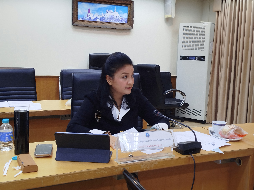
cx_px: 127
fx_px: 330
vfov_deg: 32.2
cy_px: 95
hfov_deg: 42.1
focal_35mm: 45
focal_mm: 5.31
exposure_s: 1/50
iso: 160
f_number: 1.7
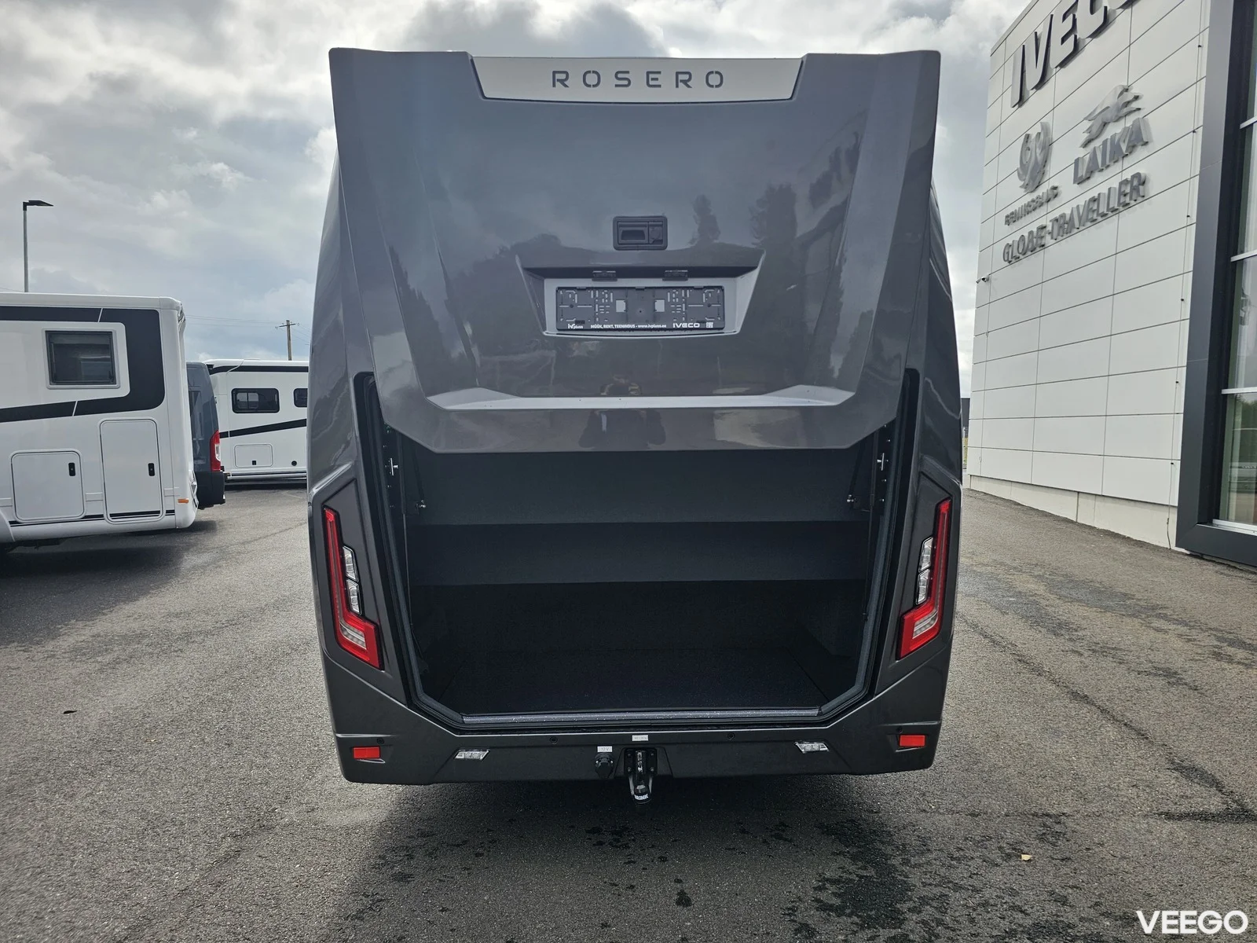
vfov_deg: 58.9
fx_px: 835
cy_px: 472
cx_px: 628
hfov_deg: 73.9
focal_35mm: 23
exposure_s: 1/652
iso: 10
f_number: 1.7
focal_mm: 6.3
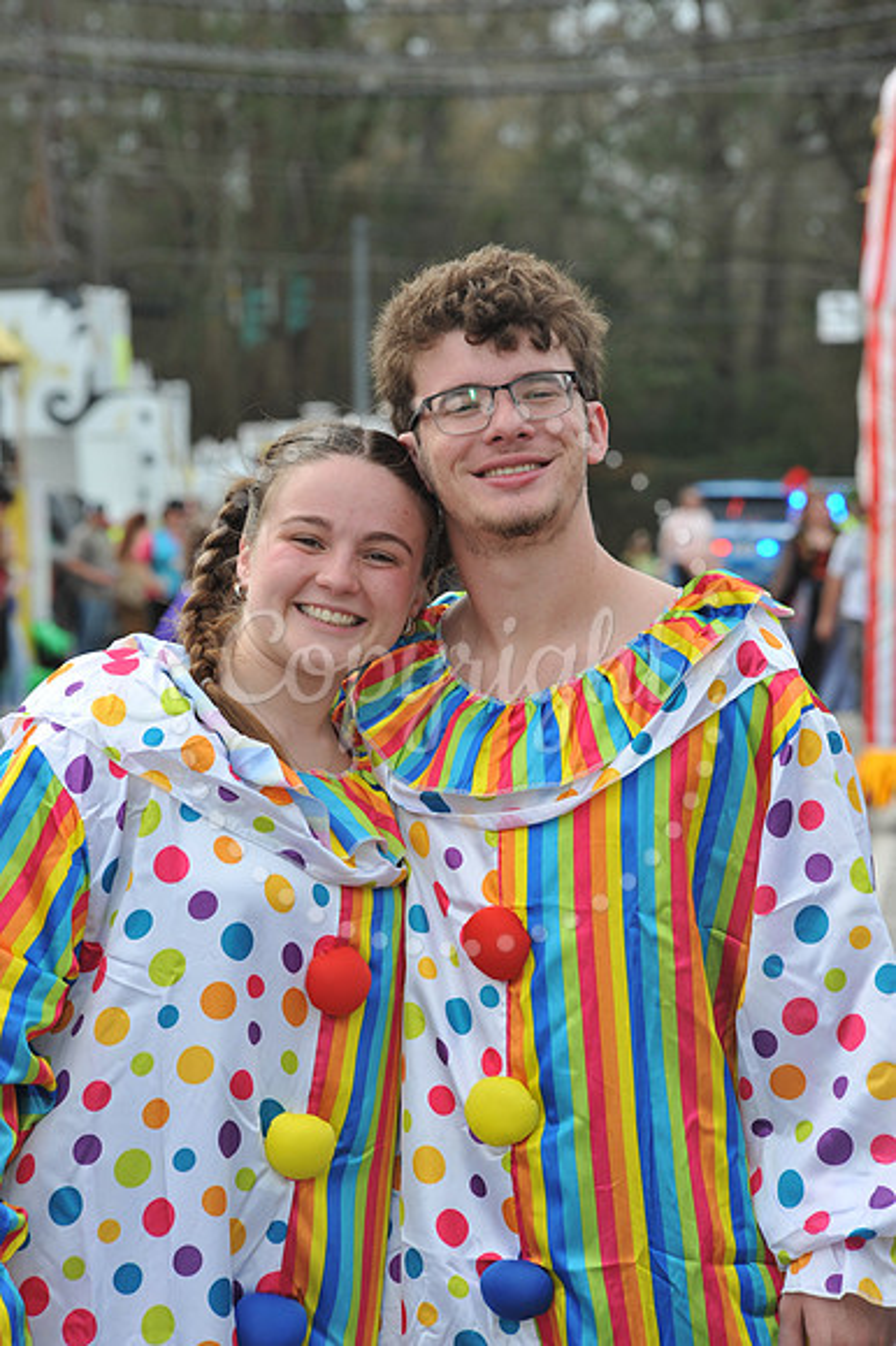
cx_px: 448
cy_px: 673
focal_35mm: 185
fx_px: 6914
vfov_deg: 11.1
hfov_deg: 7.4
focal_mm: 185
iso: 200
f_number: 13
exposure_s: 1/100
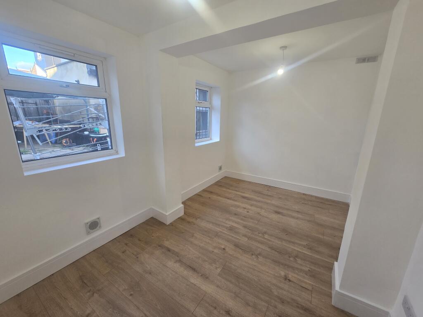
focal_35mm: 13
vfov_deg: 89.9
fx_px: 159
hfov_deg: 106.2
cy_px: 158
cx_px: 212
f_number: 2.2
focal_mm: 2.2
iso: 100
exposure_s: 1/100
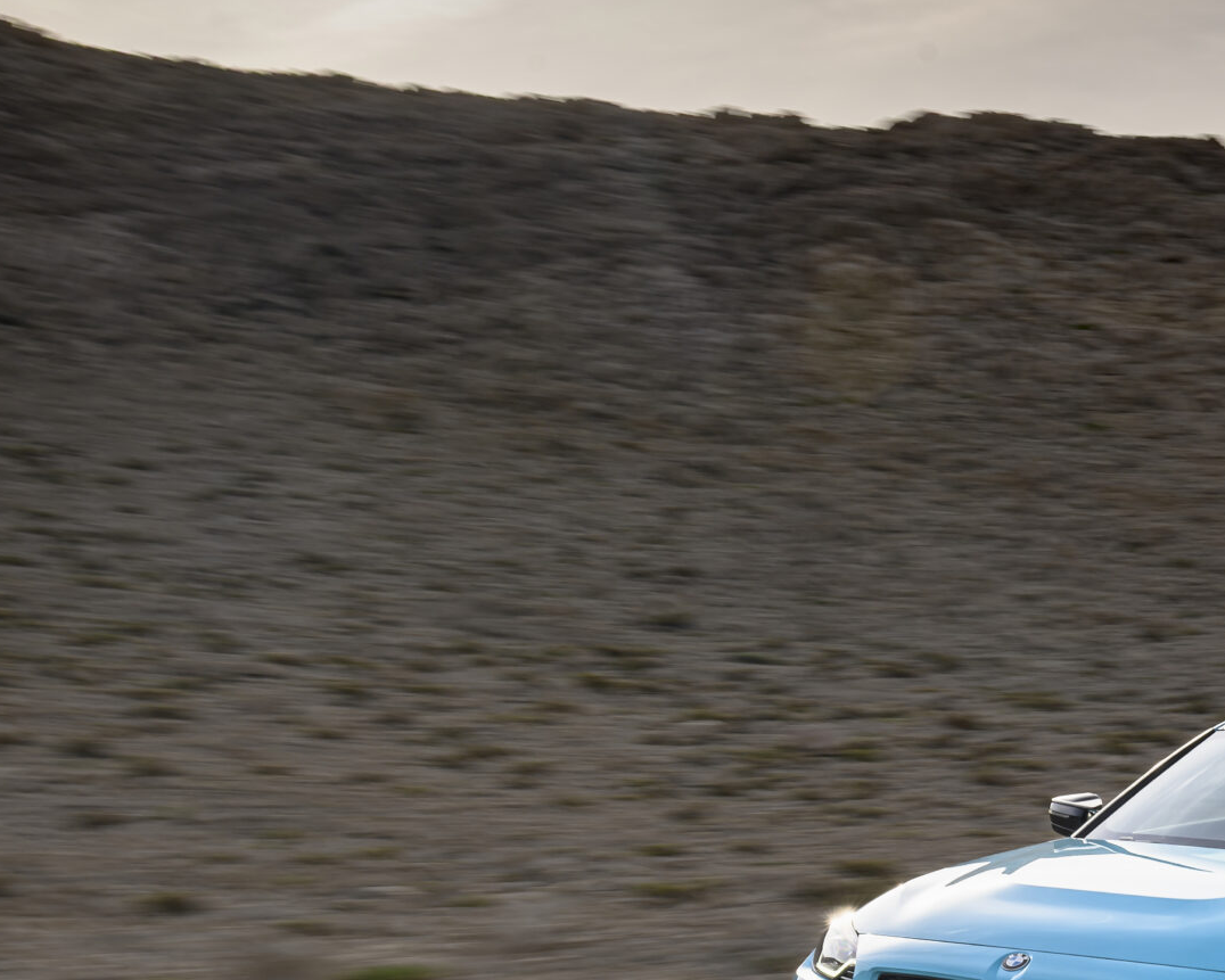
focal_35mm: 96
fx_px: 3481
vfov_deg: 15.9
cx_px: 1105
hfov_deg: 19.6
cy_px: 795
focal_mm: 43
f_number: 11
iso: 80
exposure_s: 1/25
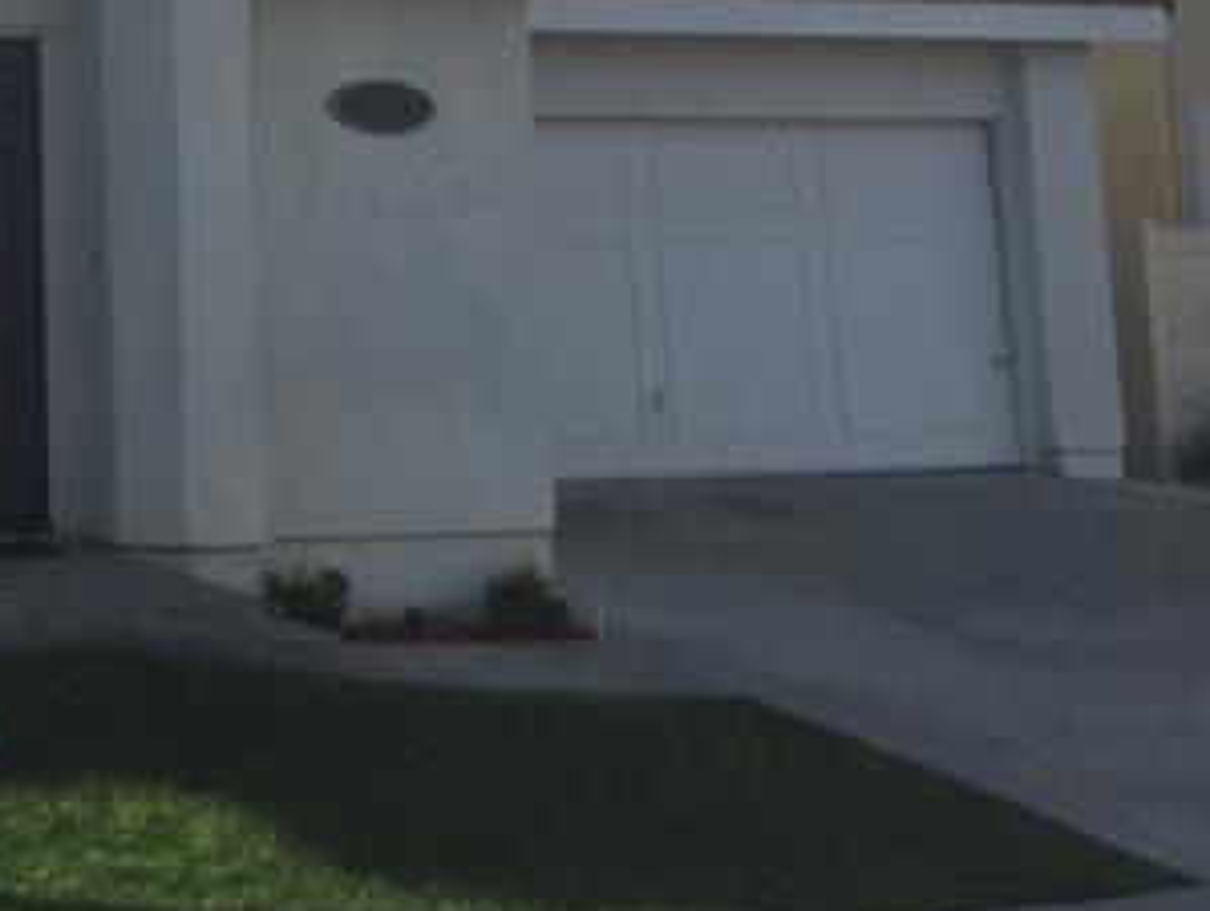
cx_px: -49
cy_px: 57
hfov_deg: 28.8
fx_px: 2170
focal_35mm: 62
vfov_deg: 23.0
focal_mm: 4.15
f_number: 2.2
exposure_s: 1/1647
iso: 32
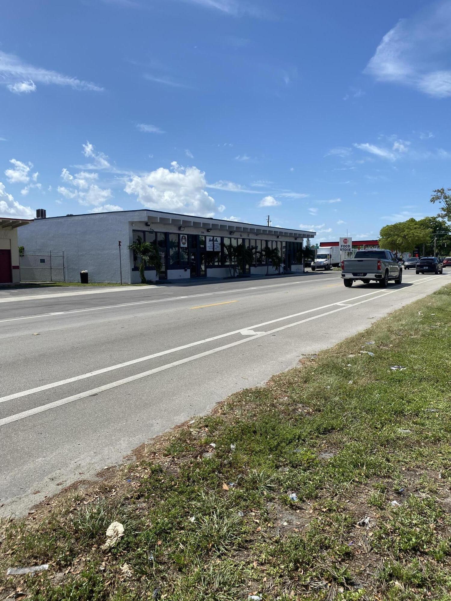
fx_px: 452
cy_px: 300
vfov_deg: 67.3
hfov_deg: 53.1
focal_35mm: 26
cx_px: 226
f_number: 1.8
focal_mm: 4.25
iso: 32
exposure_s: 1/3497
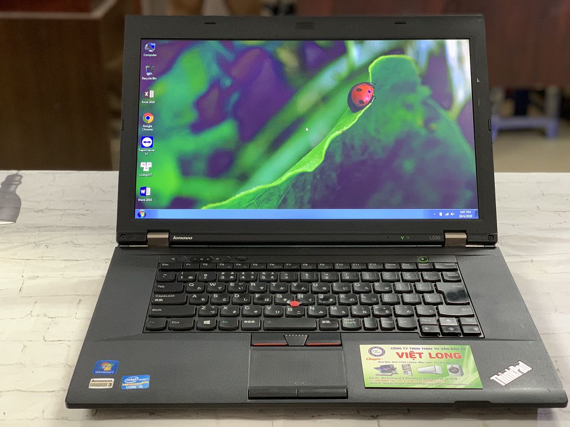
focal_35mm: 52
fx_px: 856
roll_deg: -0.2
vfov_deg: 28.0
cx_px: 285
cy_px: 214
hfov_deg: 36.8
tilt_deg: -26.2
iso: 500
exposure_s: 1/31
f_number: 2.4
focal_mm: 6
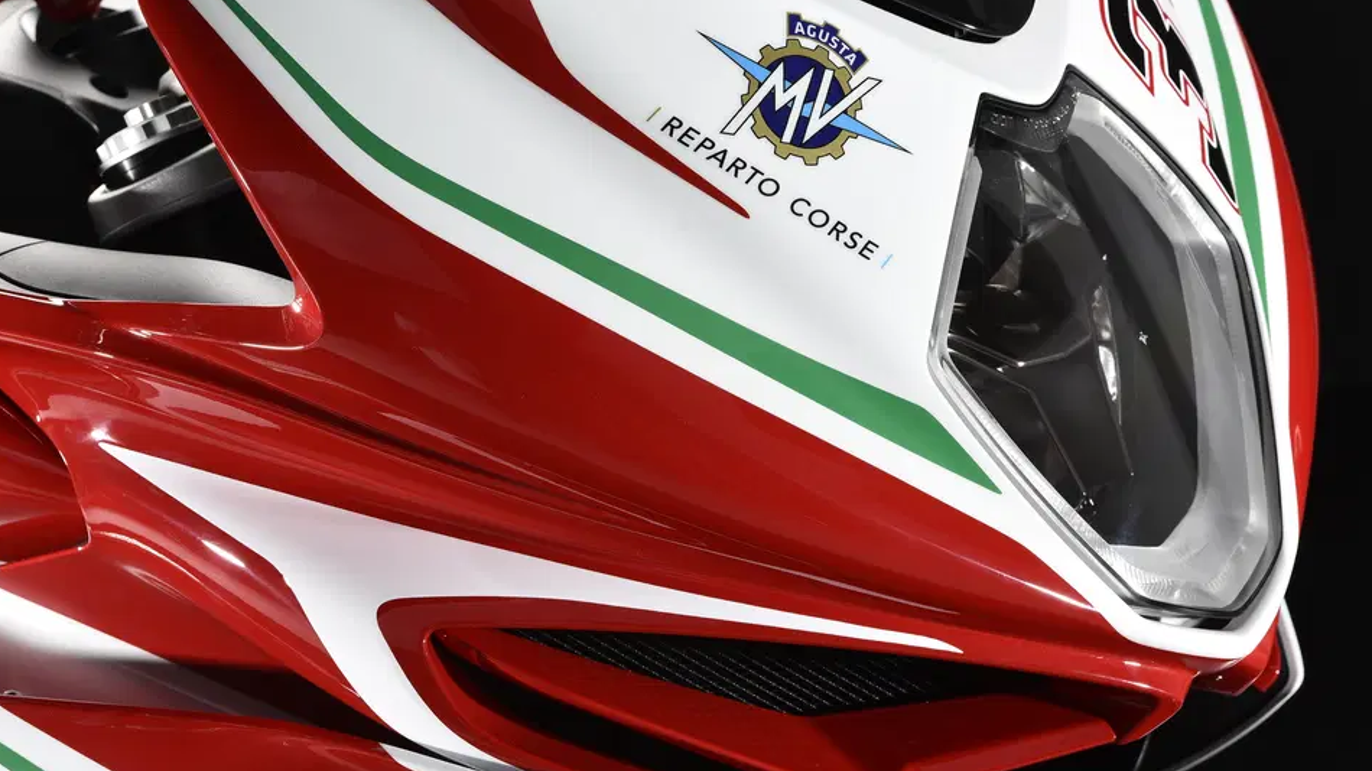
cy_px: 289
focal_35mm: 225
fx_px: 8184
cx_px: 585
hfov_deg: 9.6
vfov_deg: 5.4
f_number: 14
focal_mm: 170
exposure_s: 1/125
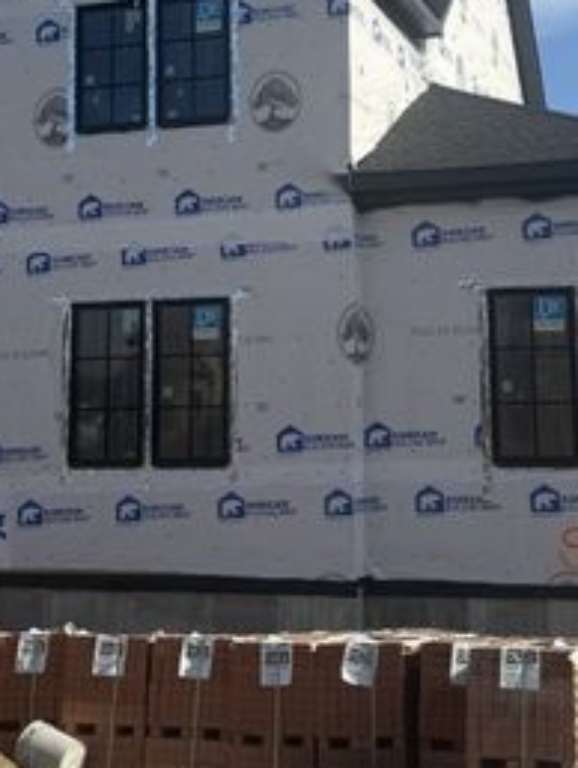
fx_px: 1378
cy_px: 210
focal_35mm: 62
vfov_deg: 30.7
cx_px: 322
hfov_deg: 23.7
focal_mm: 6.76
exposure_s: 1/5348
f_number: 1.78
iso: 80
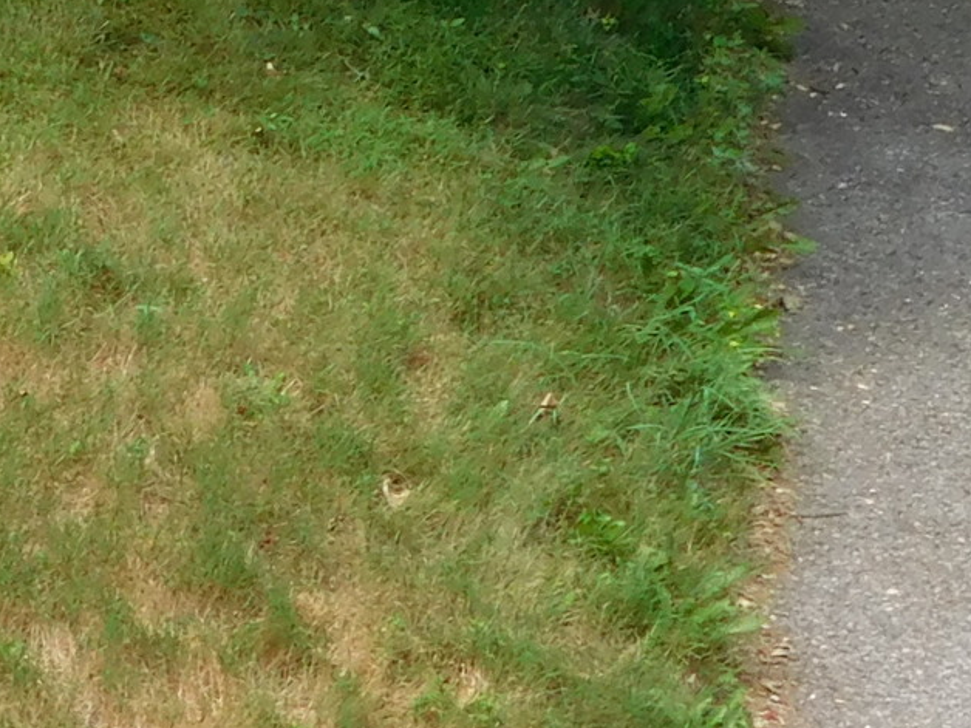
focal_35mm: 176
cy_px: 501
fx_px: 4937
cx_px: -1325
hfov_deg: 9.9
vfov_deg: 8.4
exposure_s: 1/500
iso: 125
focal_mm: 6.3
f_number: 3.5
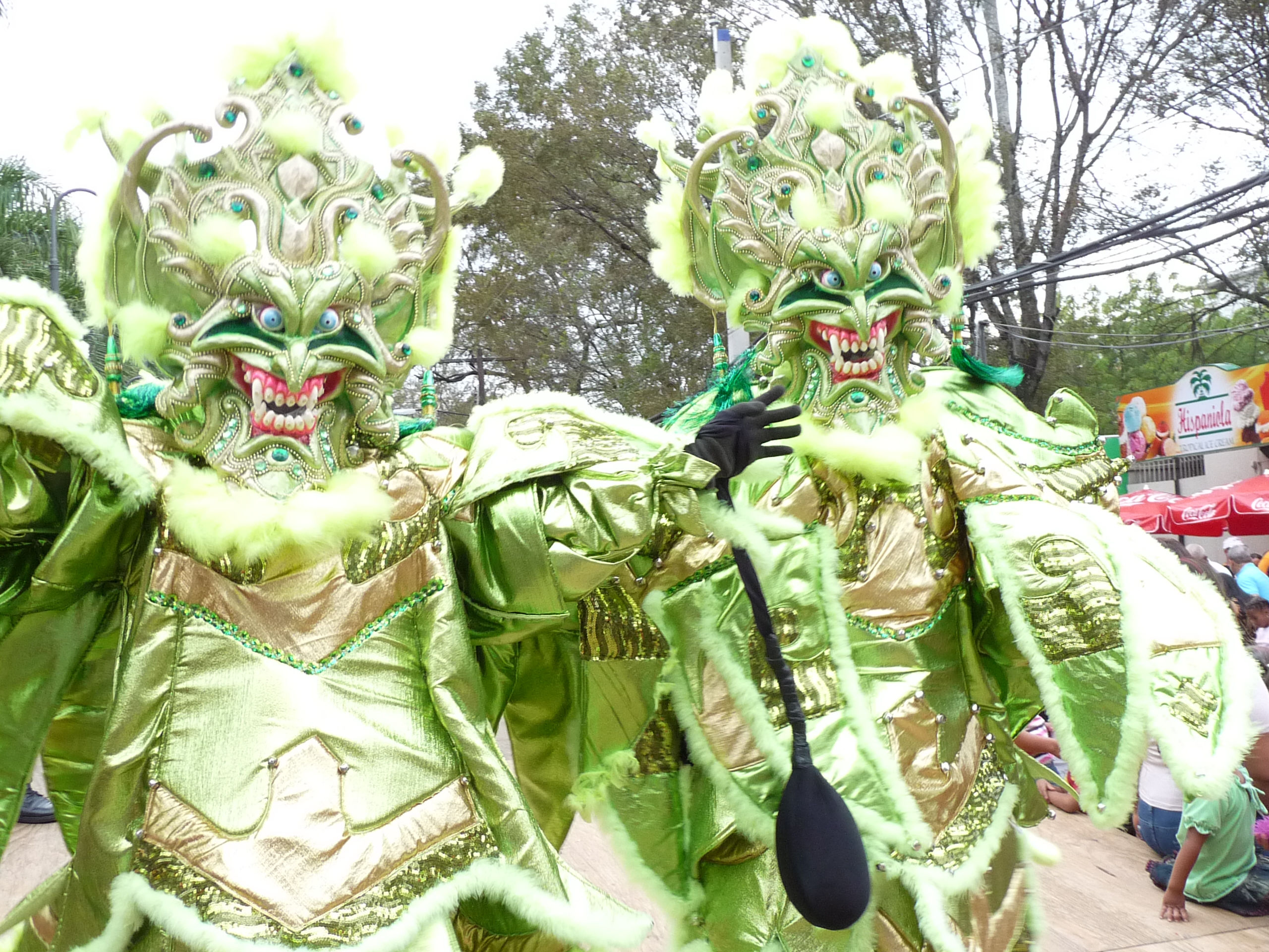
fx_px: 1540
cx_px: 634
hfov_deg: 44.8
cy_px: 476
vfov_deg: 34.3
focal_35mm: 42
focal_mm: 5.3
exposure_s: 1/80
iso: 200
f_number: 3
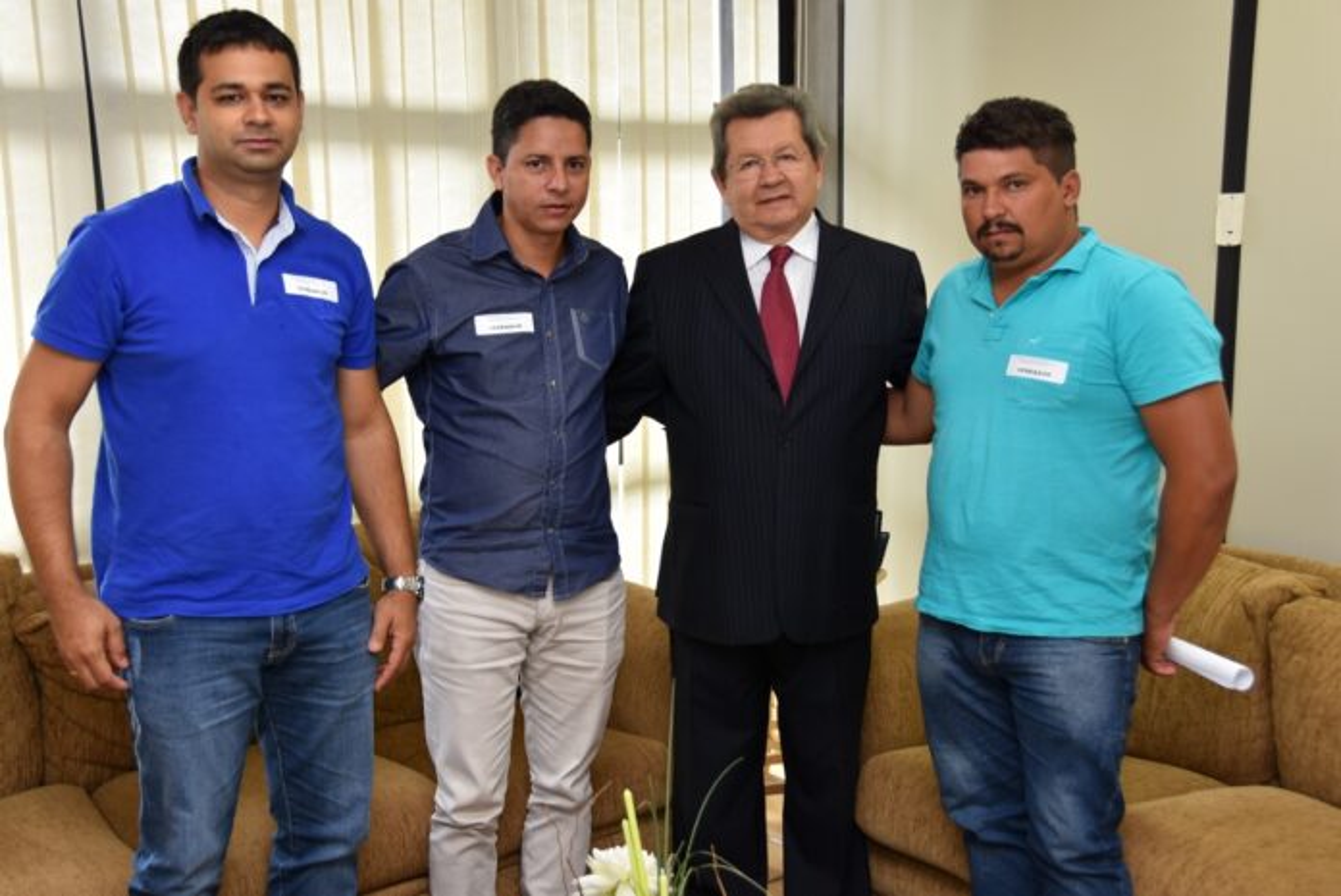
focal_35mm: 42
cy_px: 448
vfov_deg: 31.9
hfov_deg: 46.4
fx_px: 1565
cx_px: 670
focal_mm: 28
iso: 360
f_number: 4
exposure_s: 1/60
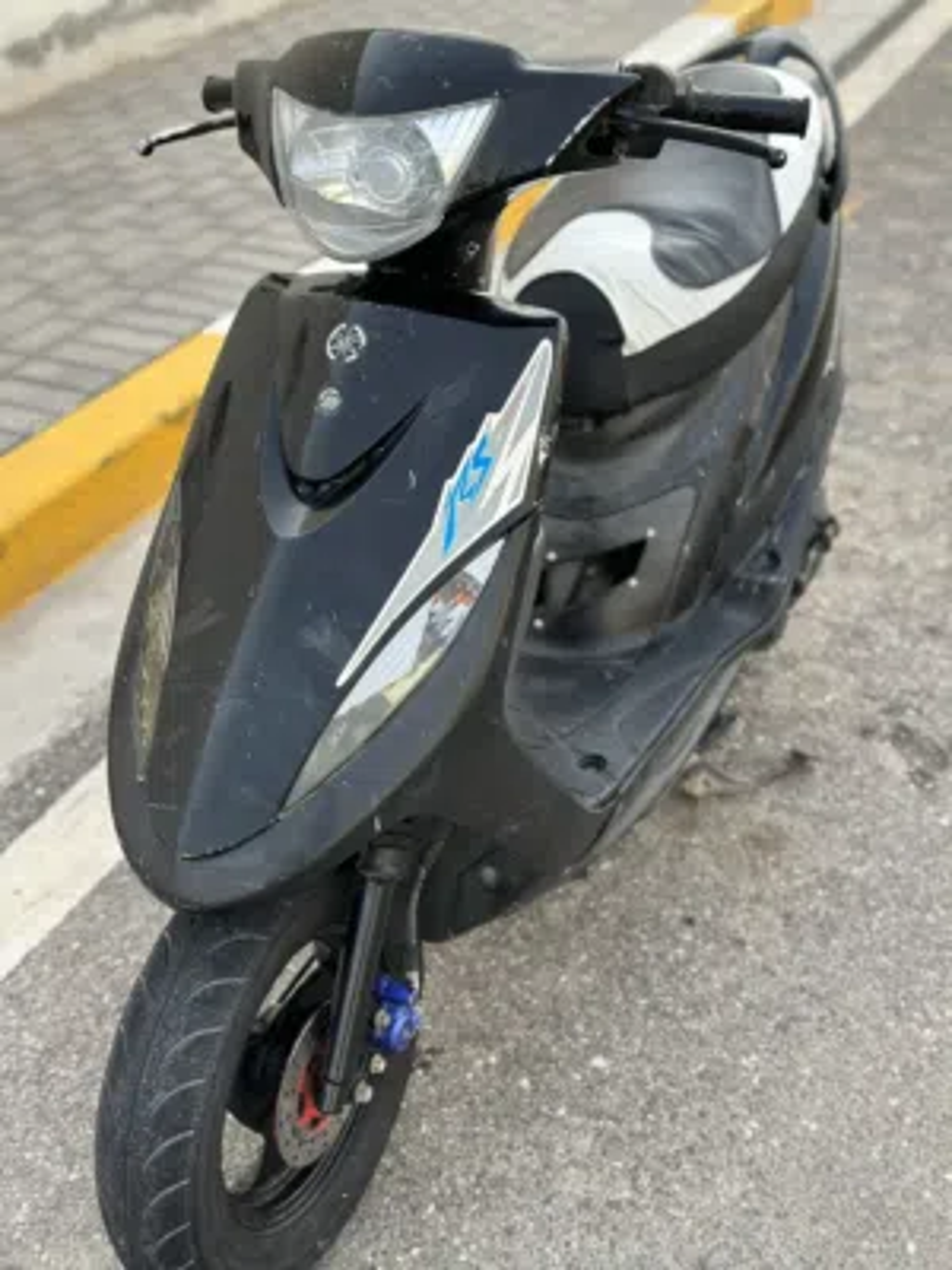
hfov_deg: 30.3
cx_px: 476
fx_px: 1760
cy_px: 635
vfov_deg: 39.7
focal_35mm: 48
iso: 80
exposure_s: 1/740
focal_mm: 6.86
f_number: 1.78
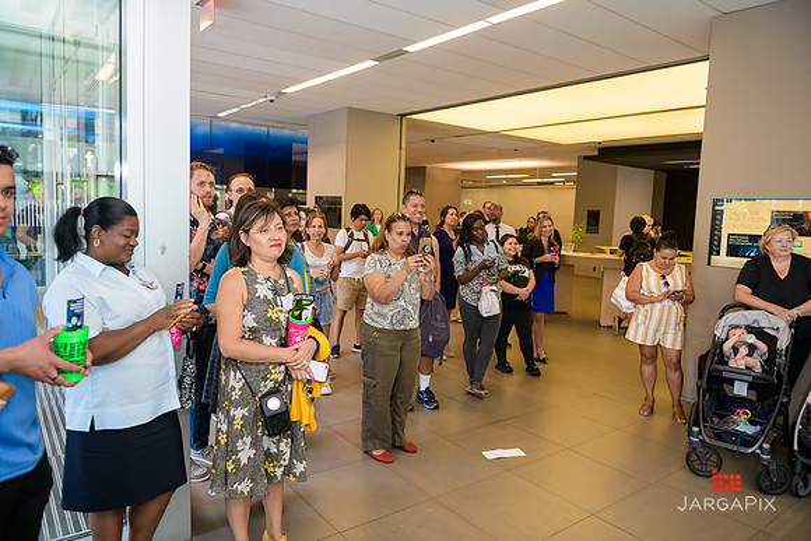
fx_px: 541
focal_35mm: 24
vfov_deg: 53.2
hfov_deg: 73.7
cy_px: 270
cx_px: 406
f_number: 3.2
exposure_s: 1/125
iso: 400
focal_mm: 24
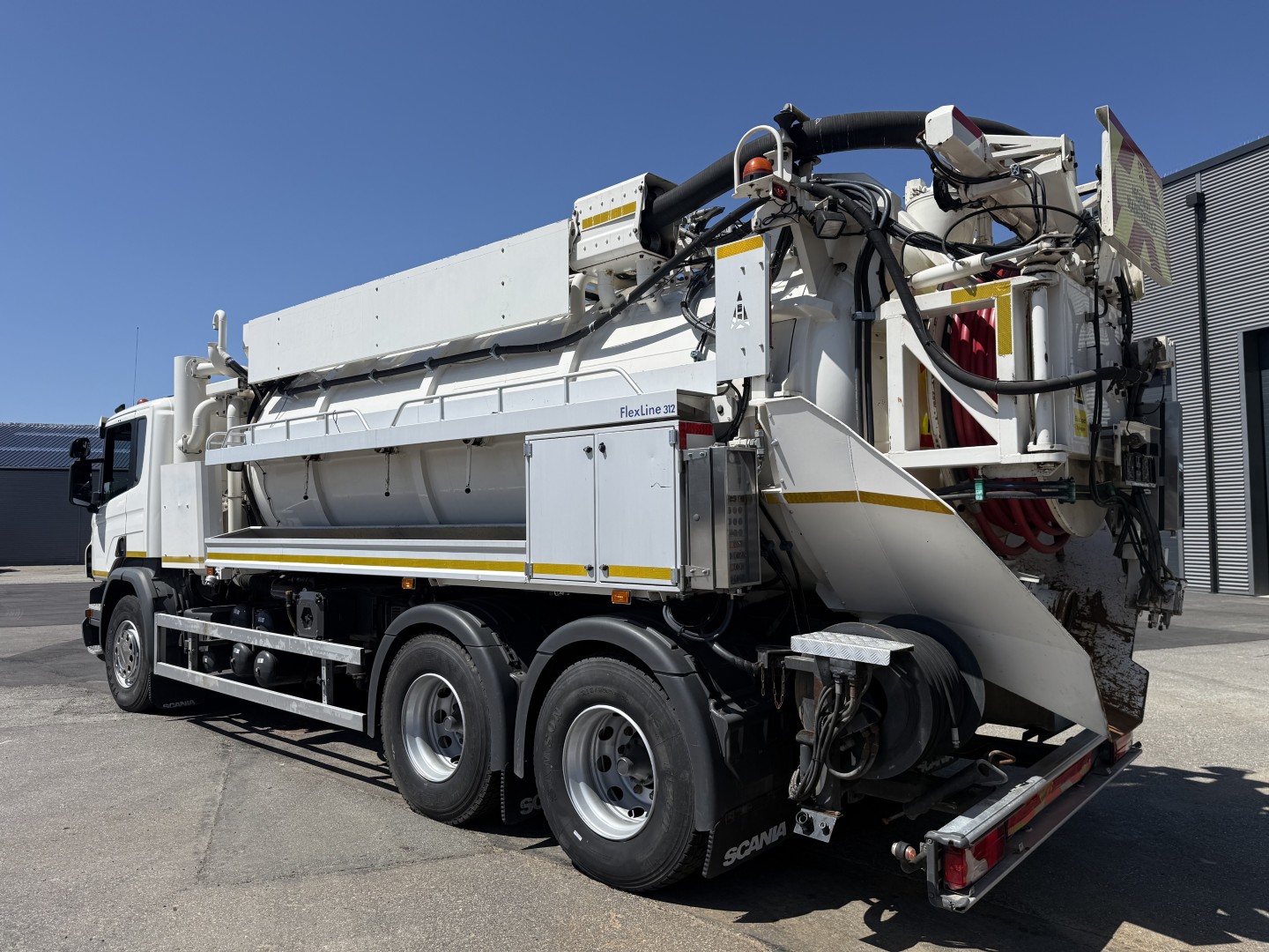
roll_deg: -0.1
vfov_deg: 56.8
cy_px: 476
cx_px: 634
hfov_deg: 71.6
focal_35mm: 24
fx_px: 880
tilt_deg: +3.7
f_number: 1.78
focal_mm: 6.76
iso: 80
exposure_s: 1/7353
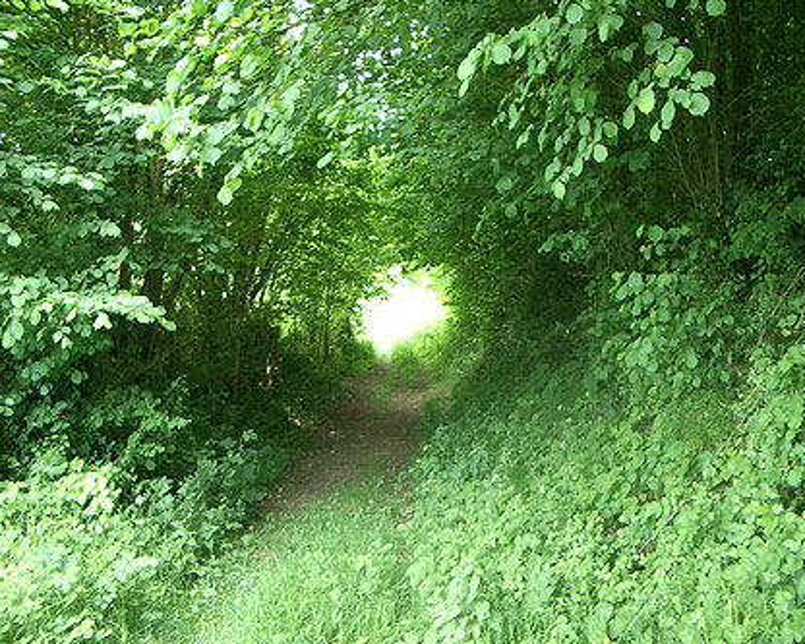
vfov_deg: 40.1
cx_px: 422
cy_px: 321
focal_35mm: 37
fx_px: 882
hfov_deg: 49.1
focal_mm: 5.8
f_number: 2.6
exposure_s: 1/60
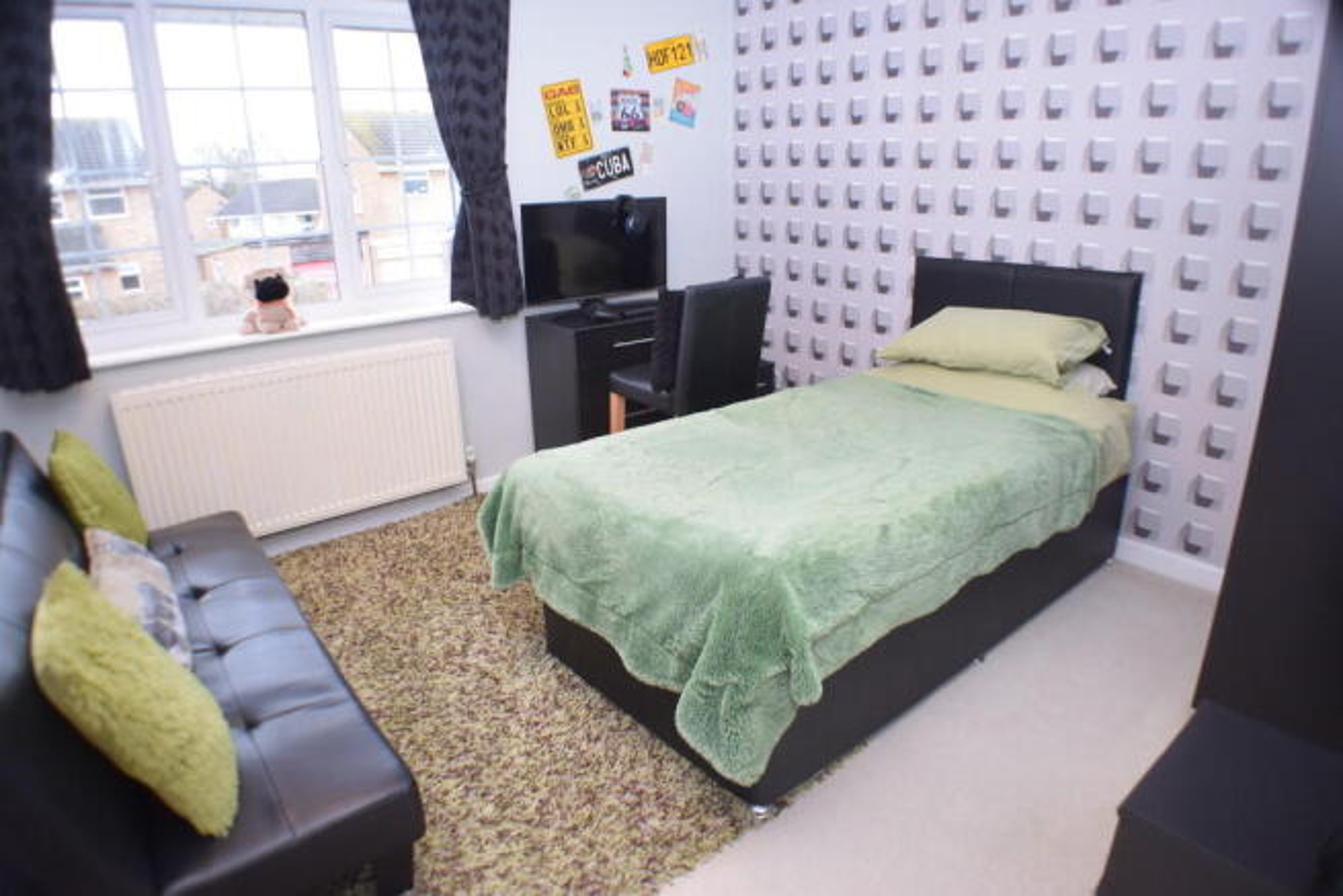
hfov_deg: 67.4
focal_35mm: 27
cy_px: 448
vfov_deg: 48.0
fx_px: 1007
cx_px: 672
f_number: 4
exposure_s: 1/60
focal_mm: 18
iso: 800
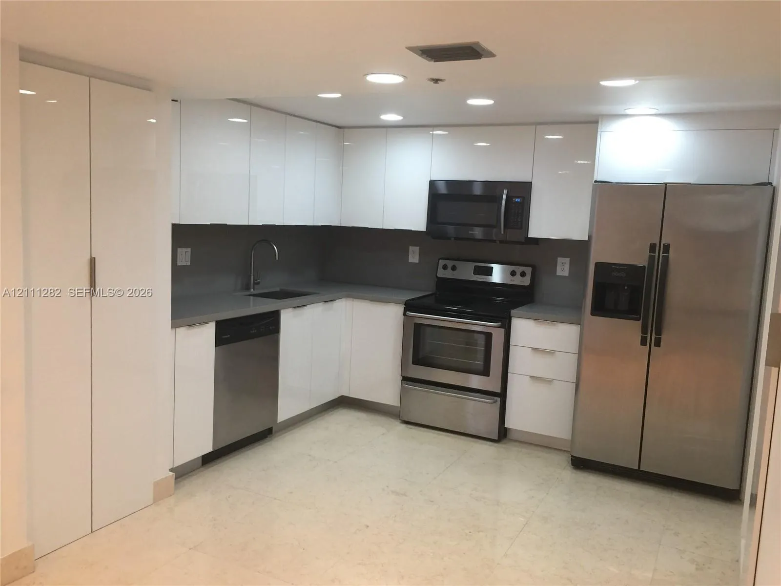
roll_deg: -3.8
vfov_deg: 48.2
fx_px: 654
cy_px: 293
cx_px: 390
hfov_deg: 61.7
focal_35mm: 29
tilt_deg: -5.7
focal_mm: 4.15
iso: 50
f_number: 2.2
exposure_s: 1/15
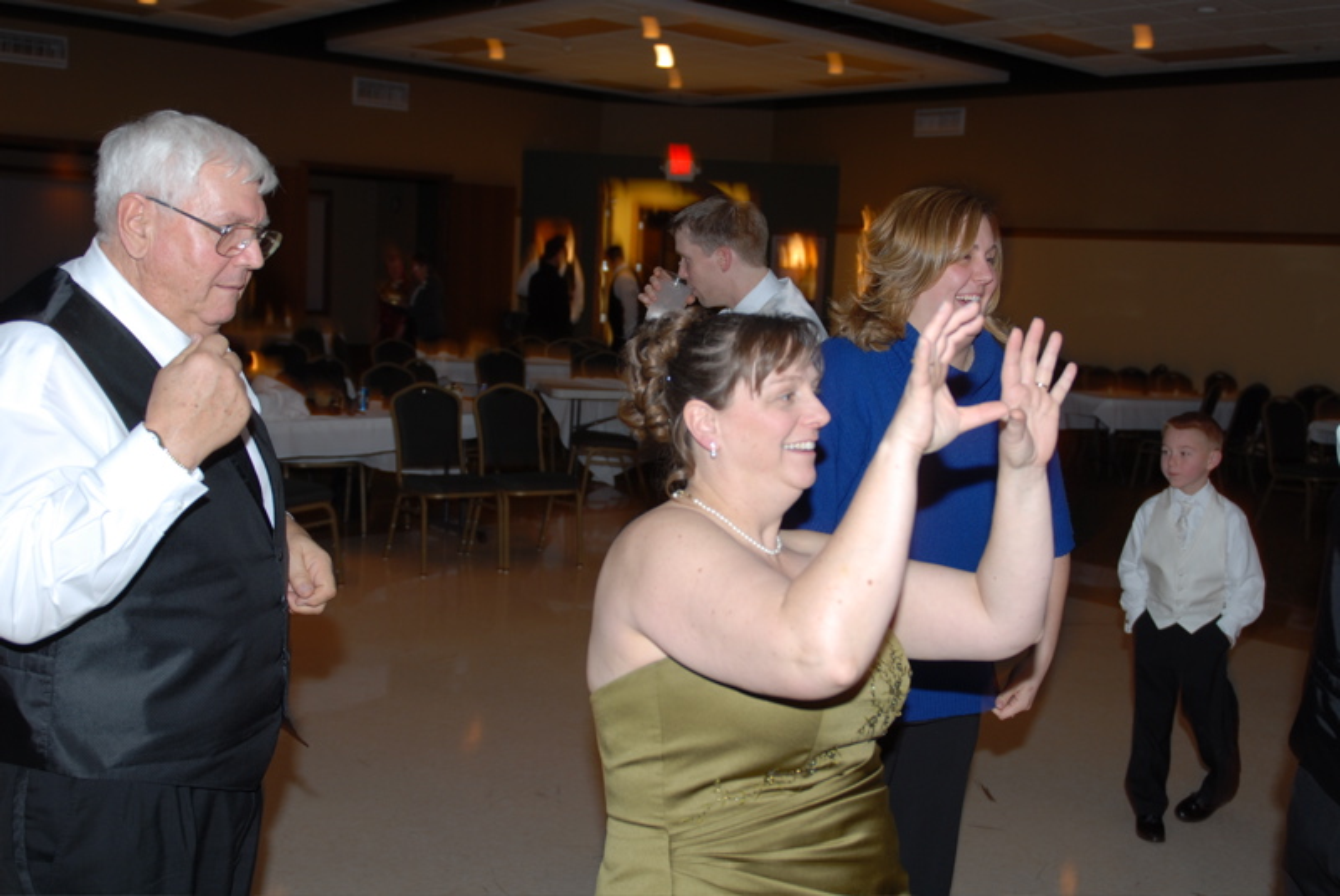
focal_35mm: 36
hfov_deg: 53.1
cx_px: 670
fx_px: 1341
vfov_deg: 36.9
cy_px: 448
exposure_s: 1/10
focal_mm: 24
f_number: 2.8
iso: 100
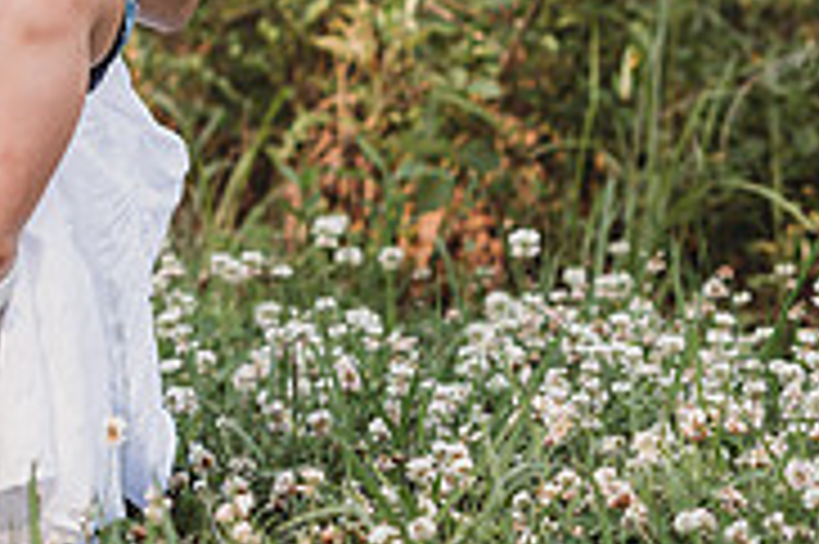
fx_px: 6160
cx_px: -428
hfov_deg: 7.5
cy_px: -200
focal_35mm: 271
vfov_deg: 5.0
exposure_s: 1/250
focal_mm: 85
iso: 100
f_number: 2.2
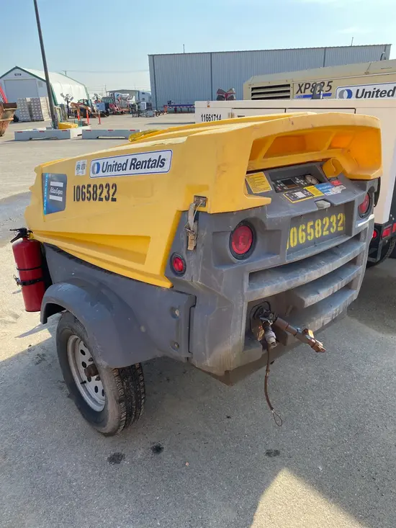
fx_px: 396
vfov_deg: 67.3
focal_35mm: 26
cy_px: 264
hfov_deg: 53.1
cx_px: 198
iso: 32
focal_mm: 4.25
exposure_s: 1/990
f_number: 1.8
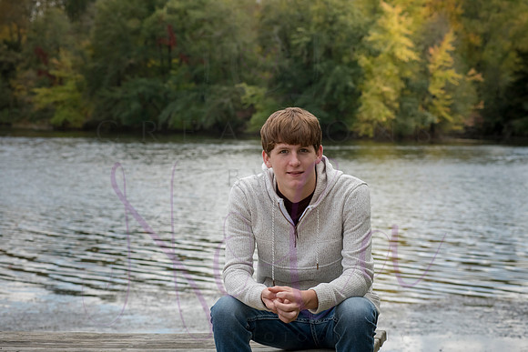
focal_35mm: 92
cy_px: 176
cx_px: 264
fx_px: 1350
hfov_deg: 22.1
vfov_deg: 14.9
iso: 800
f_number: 7.1
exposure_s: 1/640
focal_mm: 92
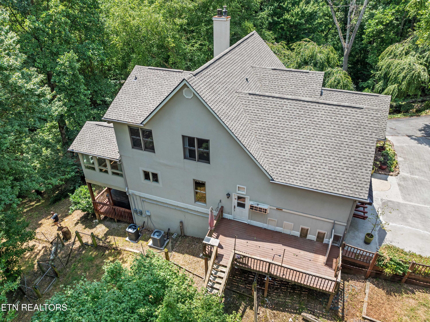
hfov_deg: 71.6
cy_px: 161
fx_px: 298
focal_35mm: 24
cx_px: 215
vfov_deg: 56.8
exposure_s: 1/160
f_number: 2.8
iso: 140
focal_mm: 12.29
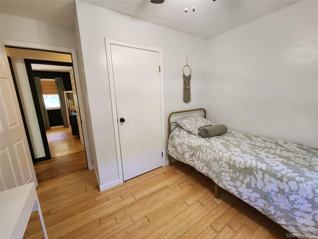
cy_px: 120
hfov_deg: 106.2
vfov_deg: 89.9
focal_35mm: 13
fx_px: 119
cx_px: 159
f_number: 2.2
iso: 250
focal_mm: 2.2
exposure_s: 1/60
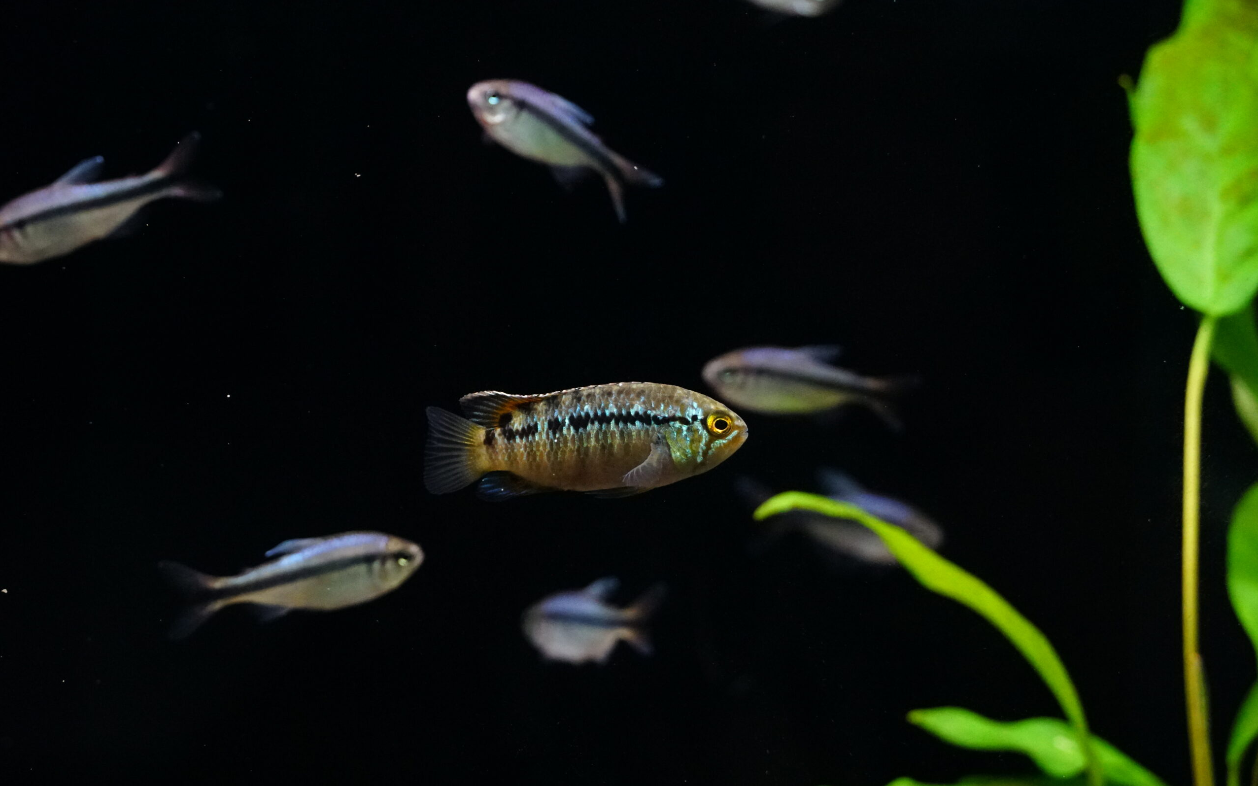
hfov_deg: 22.6
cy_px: 415
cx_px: 630
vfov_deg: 14.2
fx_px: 3154
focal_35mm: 92
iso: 6400
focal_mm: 60
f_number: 5.6
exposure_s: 1/250
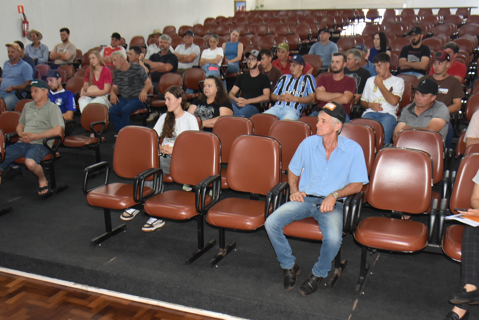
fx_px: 540
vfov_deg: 33.0
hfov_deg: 47.8
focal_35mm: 41
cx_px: 239
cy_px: 168
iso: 1250
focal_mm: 23
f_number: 3.8
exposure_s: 1/60
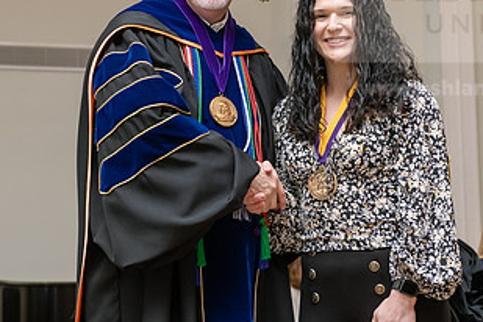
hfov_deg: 18.7
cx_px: 288
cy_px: 121
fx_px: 1462
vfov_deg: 12.6
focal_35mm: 109
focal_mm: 58
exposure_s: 1/200
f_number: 4.5
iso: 1250
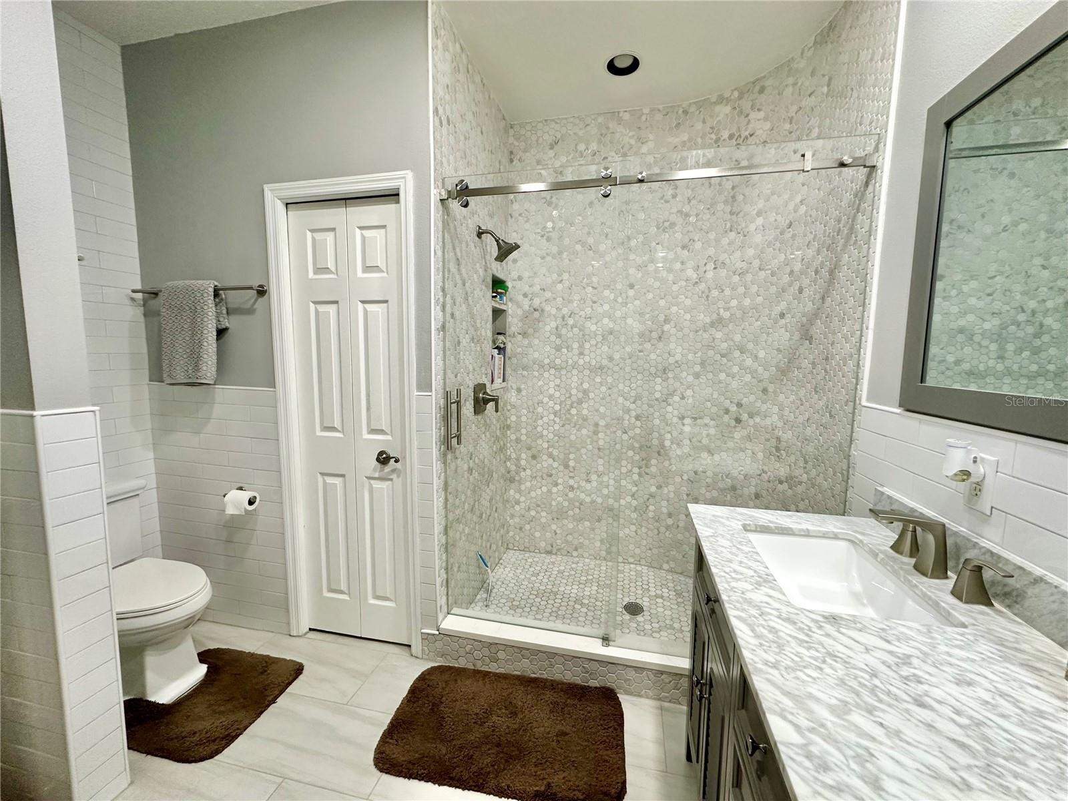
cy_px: 400
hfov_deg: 102.1
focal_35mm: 14
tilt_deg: -6.5
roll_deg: -0.9
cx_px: 534
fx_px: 432
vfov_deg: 85.7
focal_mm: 2.22
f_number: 2.2
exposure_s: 1/120
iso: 200
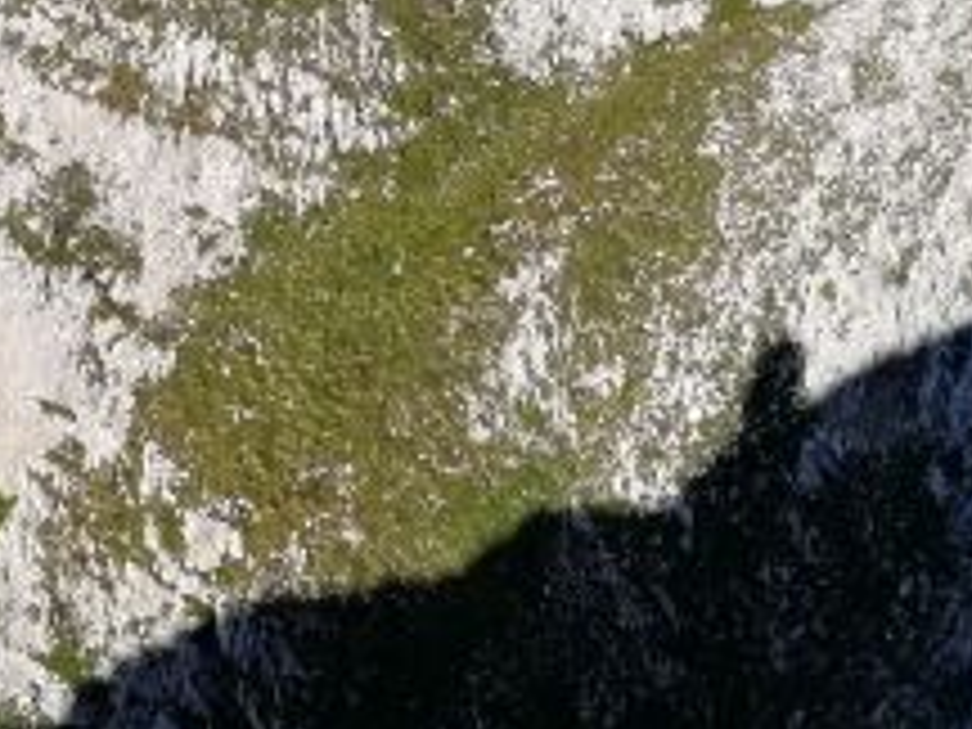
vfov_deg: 18.6
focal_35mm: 77
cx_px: 162
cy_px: -9
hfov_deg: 24.8
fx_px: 2162
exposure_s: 1/910
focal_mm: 3.21
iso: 50
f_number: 2.2
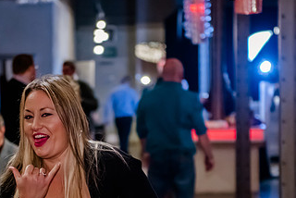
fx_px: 1218
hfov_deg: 13.9
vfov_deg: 9.3
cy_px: 158
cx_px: 129
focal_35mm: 148
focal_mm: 70
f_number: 2.8
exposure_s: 1/200
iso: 5000
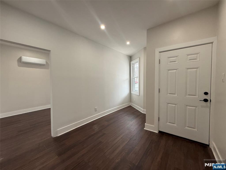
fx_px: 91
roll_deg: +0.8
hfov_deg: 102.1
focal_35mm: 14
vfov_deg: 85.7
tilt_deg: -1.4
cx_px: 113
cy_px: 85
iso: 125
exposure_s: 1/120
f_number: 2.2
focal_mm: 2.22
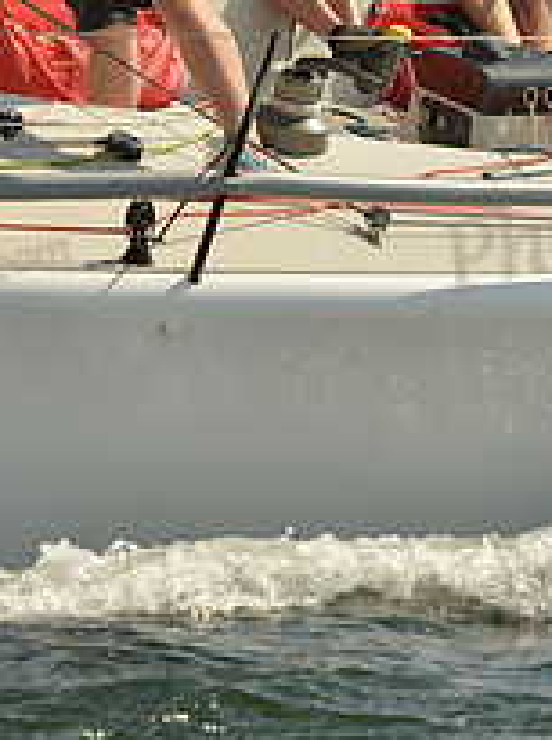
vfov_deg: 5.4
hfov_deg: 4.0
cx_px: 260
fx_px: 7849
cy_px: 63
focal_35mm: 368
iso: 200
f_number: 7.1
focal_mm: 135
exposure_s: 1/1250
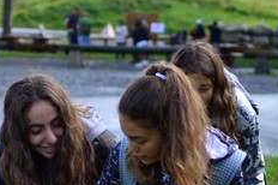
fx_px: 1791
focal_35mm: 232
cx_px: 90
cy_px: 212
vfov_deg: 5.9
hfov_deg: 8.9
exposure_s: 1/1600
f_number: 1.8
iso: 200
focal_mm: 35
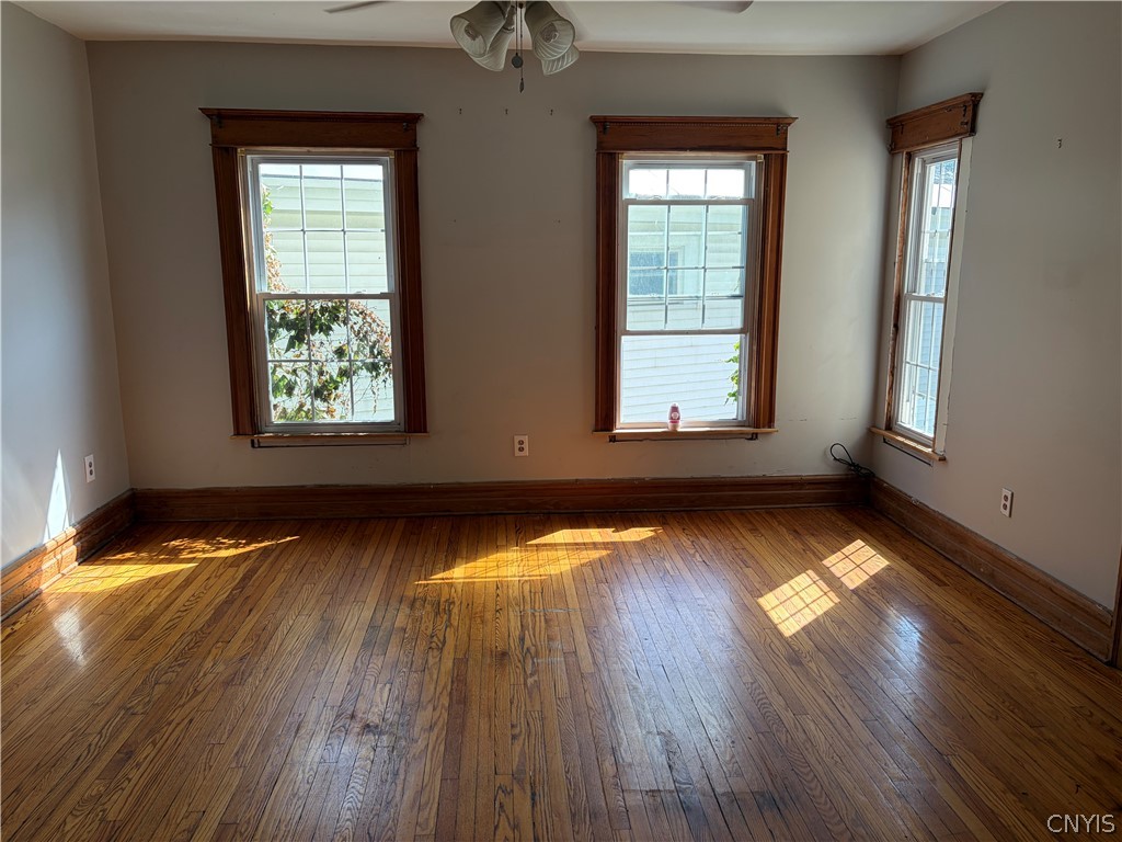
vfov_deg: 53.1
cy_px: 421
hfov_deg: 67.3
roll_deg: +0.4
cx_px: 561
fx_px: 843
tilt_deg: -10.3
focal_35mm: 26
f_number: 1.6
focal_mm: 5.96
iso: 50
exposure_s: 1/215
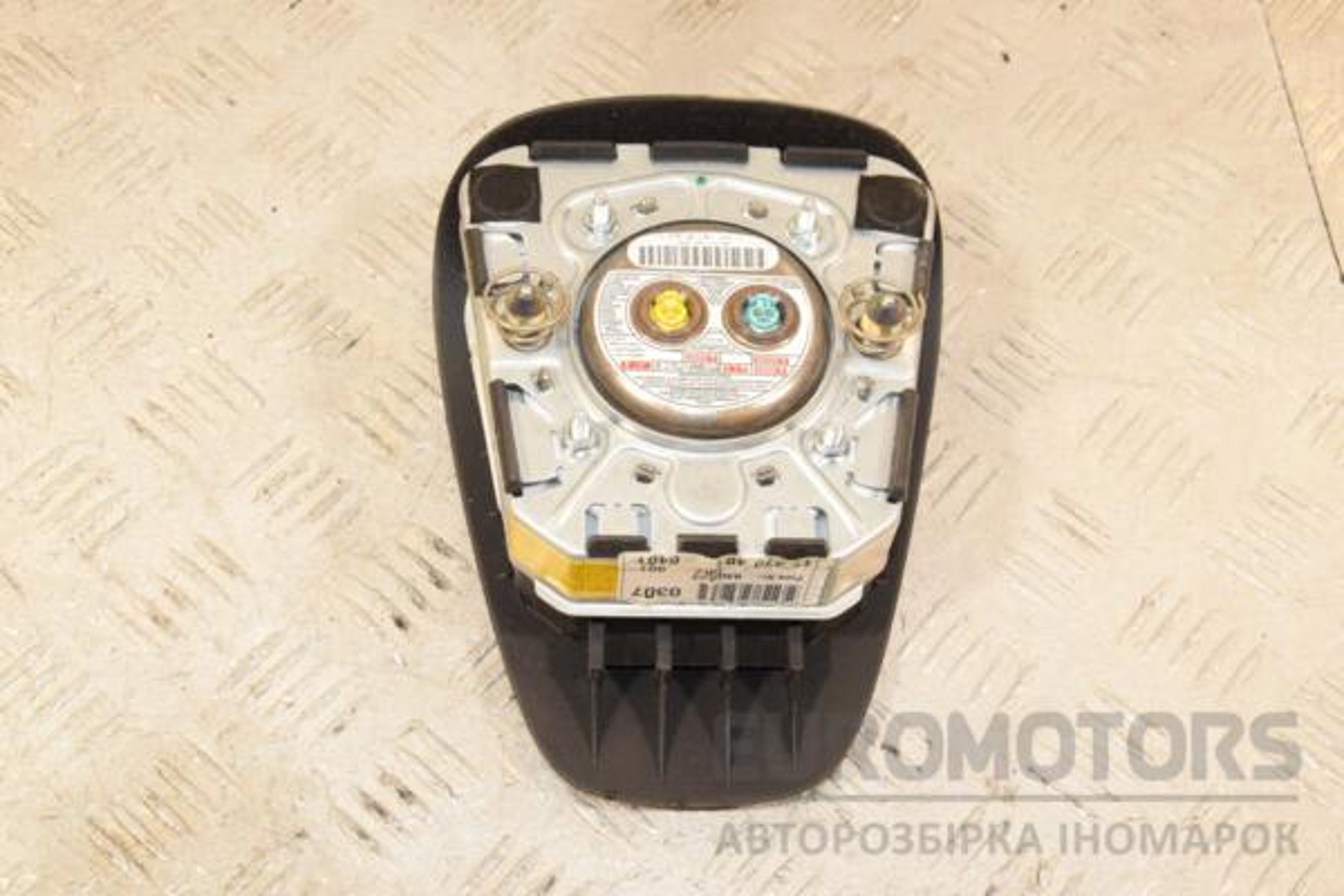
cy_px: 448
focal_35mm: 48
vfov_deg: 28.1
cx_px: 672
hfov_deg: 41.1
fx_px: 1792
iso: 1600
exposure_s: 1/200
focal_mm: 32
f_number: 9
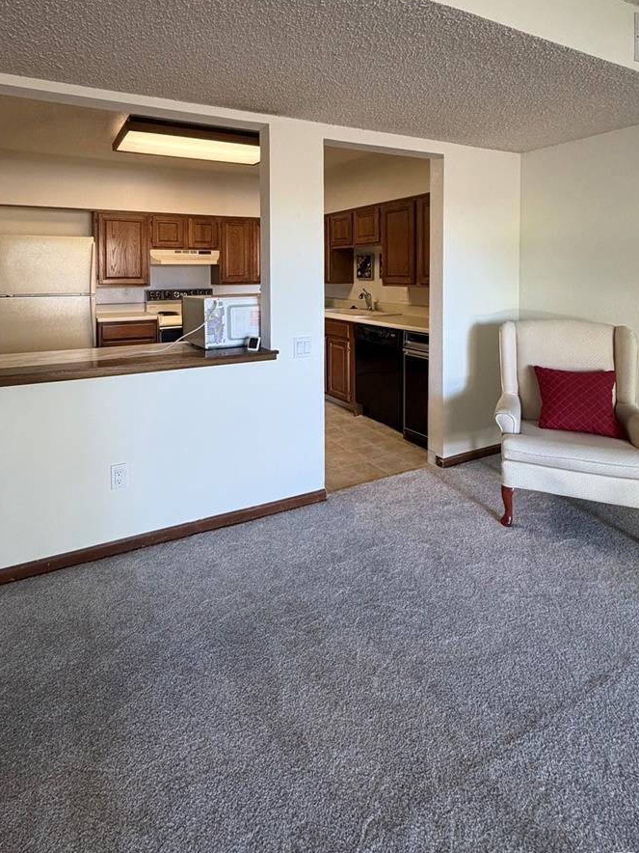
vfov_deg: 82.1
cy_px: 291
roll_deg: +0.0
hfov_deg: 68.2
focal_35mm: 19
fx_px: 468
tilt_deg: -2.1
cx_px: 267
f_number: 2.2
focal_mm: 2.22
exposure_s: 1/60
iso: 250
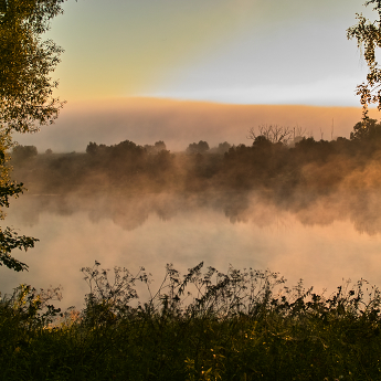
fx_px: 660
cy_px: 189
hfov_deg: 32.1
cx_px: 225
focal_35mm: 53
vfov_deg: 32.2
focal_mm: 24
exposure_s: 1/50
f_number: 8
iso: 50
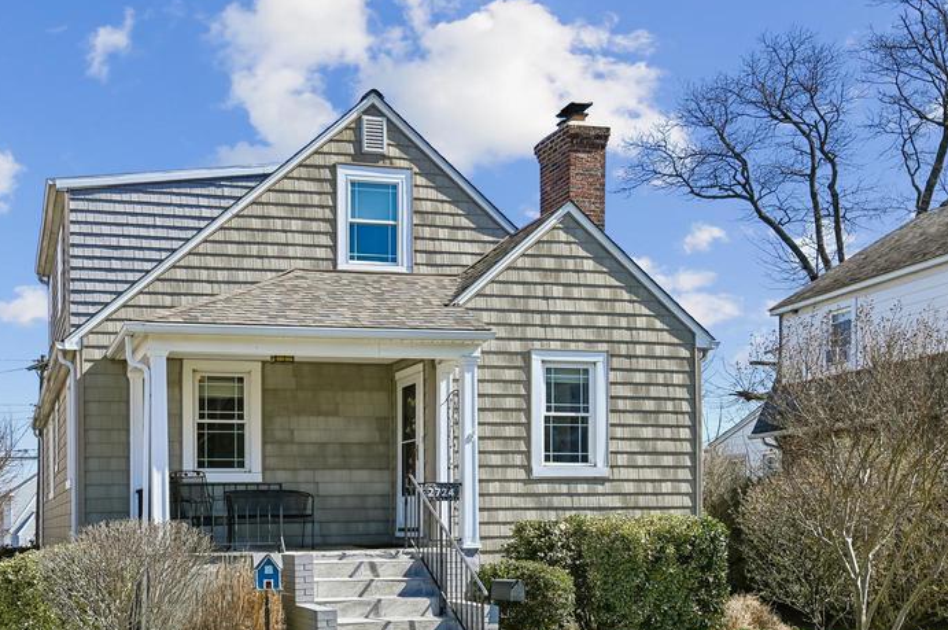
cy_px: 433
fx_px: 1131
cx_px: 298
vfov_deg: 30.8
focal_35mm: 43
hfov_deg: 44.6
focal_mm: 29
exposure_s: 1/400
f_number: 7.1
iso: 100
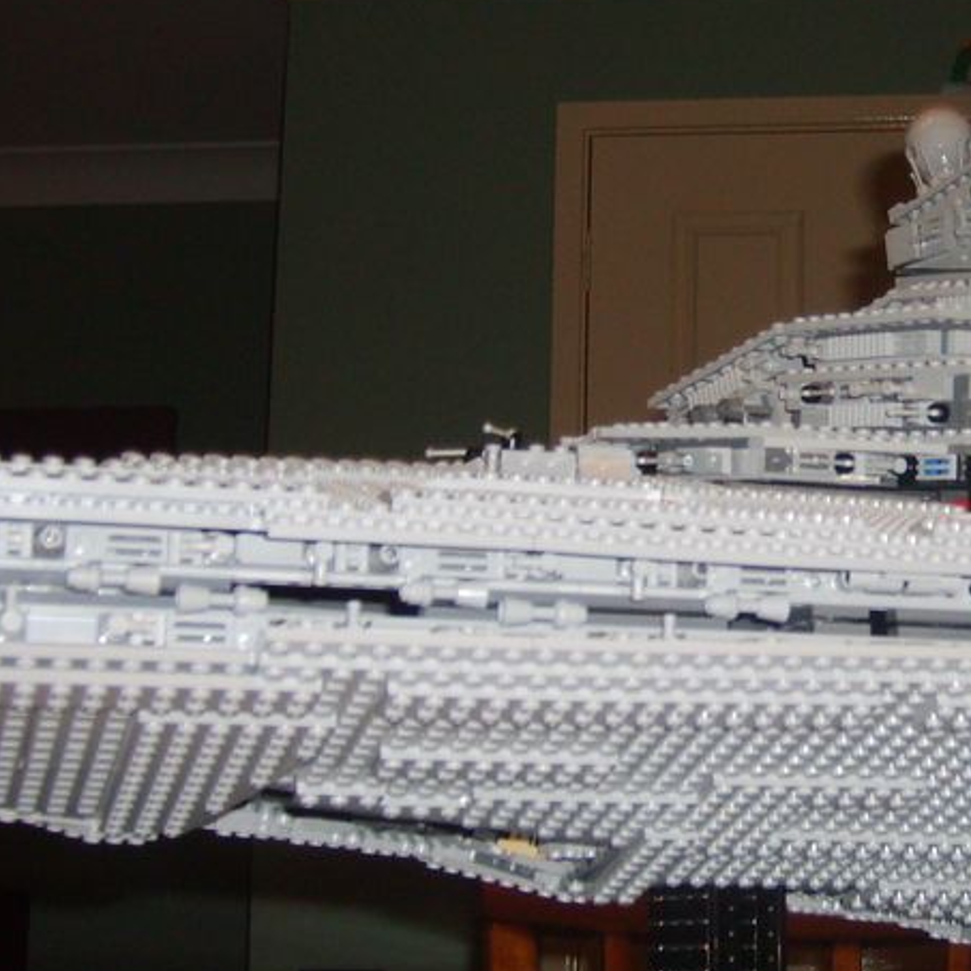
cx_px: 905
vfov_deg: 24.6
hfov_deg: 23.9
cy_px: 382
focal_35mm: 70
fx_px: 2221
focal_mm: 5.8
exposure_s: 1/45
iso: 100
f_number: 2.8
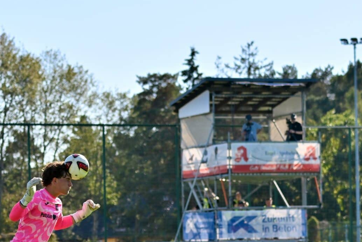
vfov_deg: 6.8
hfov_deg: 10.2
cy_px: 199
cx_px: 224
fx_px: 2031
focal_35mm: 202
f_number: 4.8
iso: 220
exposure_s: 1/1600
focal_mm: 102
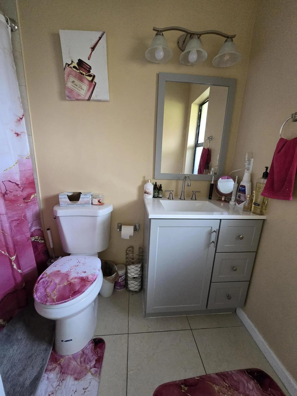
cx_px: 148
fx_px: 149
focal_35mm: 13
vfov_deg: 106.2
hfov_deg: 89.9
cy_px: 198
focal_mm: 2.2
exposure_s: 1/60
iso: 640
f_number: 2.2
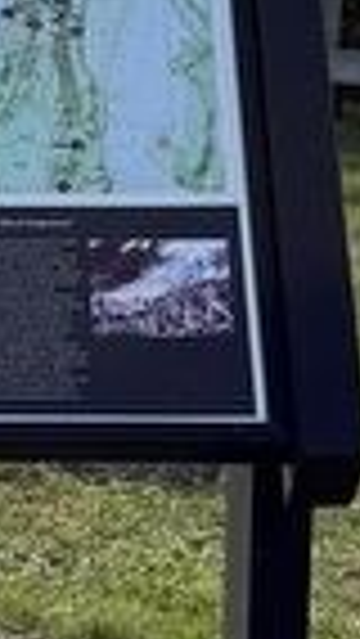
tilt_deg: -13.4
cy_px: 189
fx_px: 2492
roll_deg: -0.5
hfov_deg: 8.0
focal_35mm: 147
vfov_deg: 14.6
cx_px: -234
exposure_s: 1/5319
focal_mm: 6.76
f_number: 1.78
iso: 100
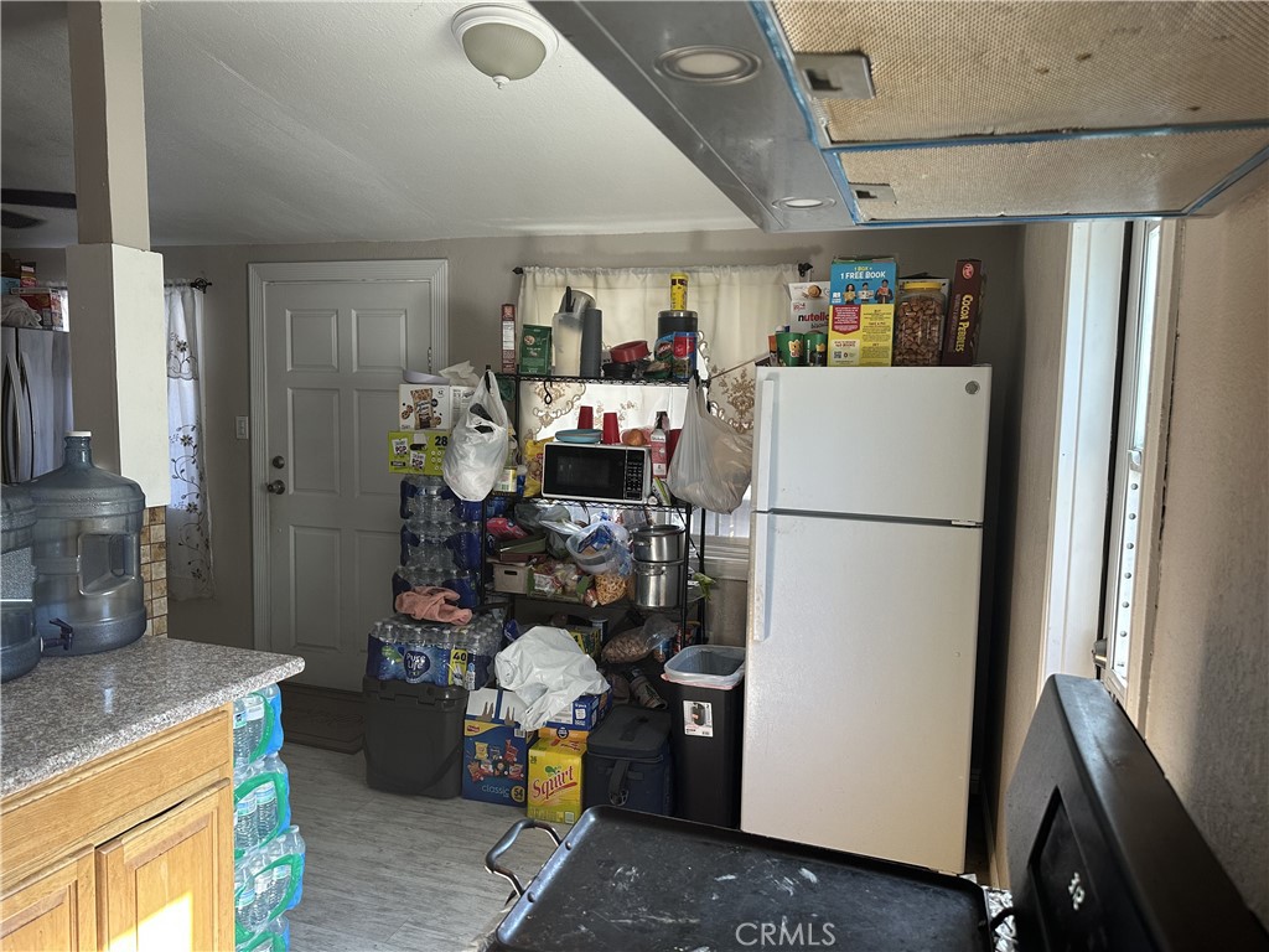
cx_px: 634
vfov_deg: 56.8
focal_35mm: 24
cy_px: 476
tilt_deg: -4.0
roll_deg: -2.2
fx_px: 880
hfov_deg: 71.6
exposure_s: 1/121
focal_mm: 6.86
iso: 160
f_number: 1.78
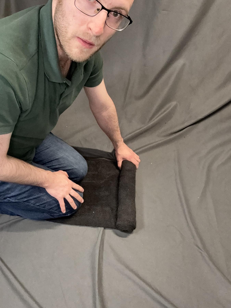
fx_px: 267
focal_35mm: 30
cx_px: 116
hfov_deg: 46.8
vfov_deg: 60.0
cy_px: 154
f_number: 1.9
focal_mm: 2.69
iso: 160
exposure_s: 1/60
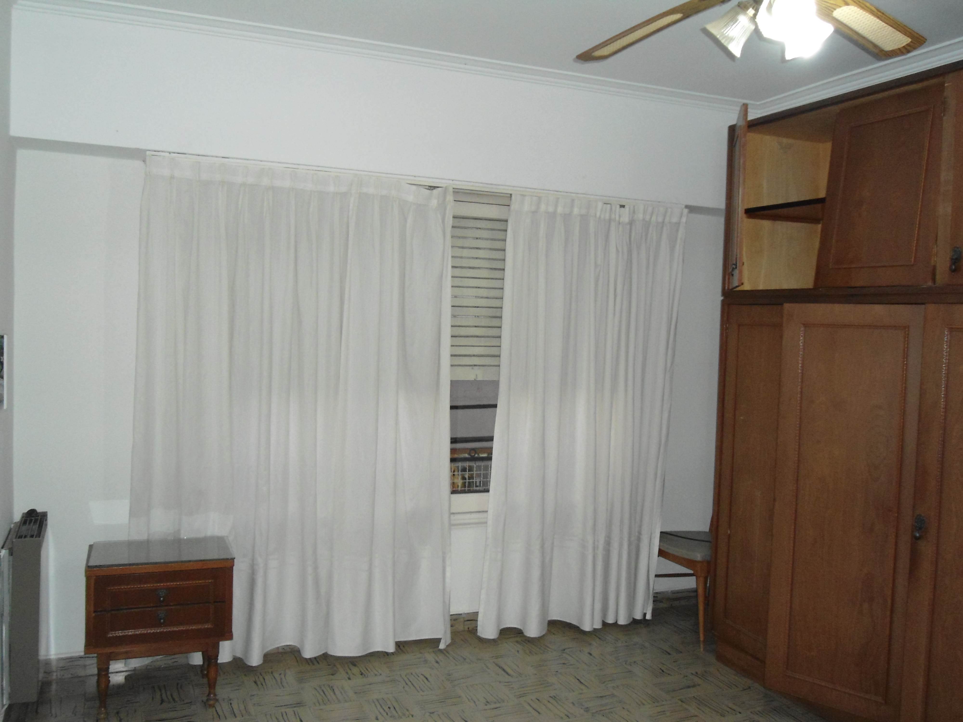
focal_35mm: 31
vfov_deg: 45.4
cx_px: 482
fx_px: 862
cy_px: 361
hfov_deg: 58.4
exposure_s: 1/40
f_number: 3
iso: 400
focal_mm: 5.6
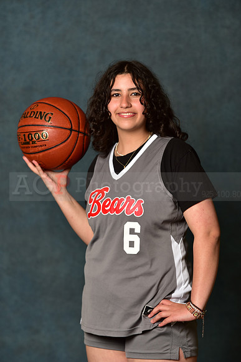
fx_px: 1706
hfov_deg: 8.1
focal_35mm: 170
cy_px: 181
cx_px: 120
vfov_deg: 12.1
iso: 200
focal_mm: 170
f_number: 4.5
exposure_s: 1/200
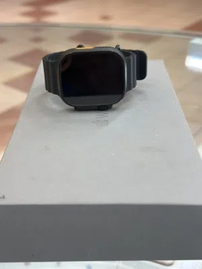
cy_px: 134
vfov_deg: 39.7
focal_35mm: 48
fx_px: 373
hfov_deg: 30.3
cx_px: 101
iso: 80
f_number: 1.78
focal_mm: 6.86
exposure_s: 1/238
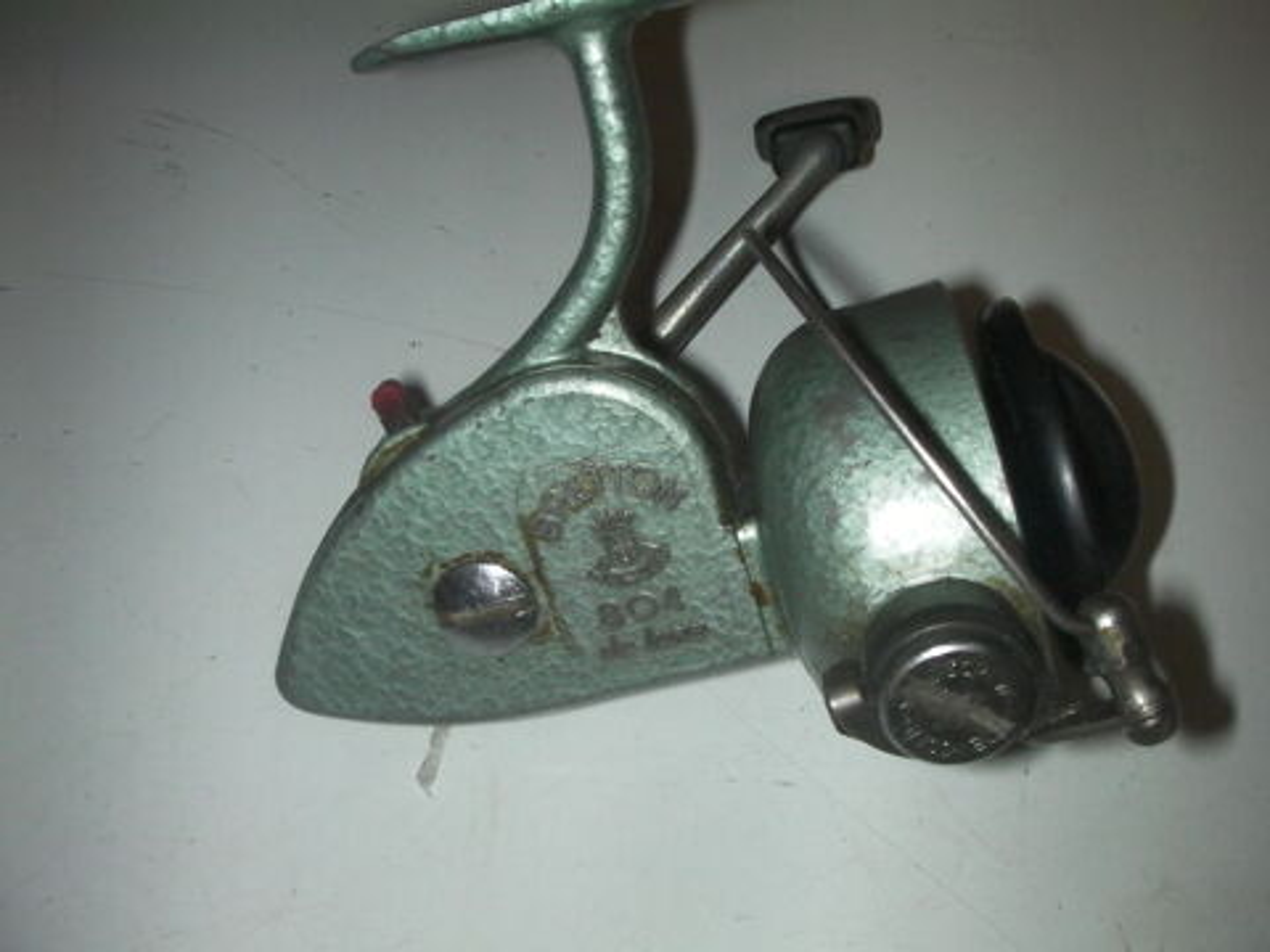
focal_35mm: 38
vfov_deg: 37.7
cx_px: 635
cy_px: 476
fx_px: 1394
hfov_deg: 49.0
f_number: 5.6
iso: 200
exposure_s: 1/30
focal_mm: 6.3
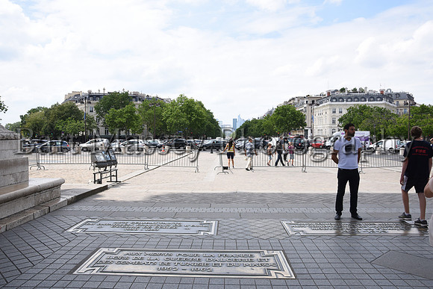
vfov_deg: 46.4
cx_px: 216
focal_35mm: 28
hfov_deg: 65.5
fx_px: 337
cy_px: 144
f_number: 20
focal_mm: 28
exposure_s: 1/125
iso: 500
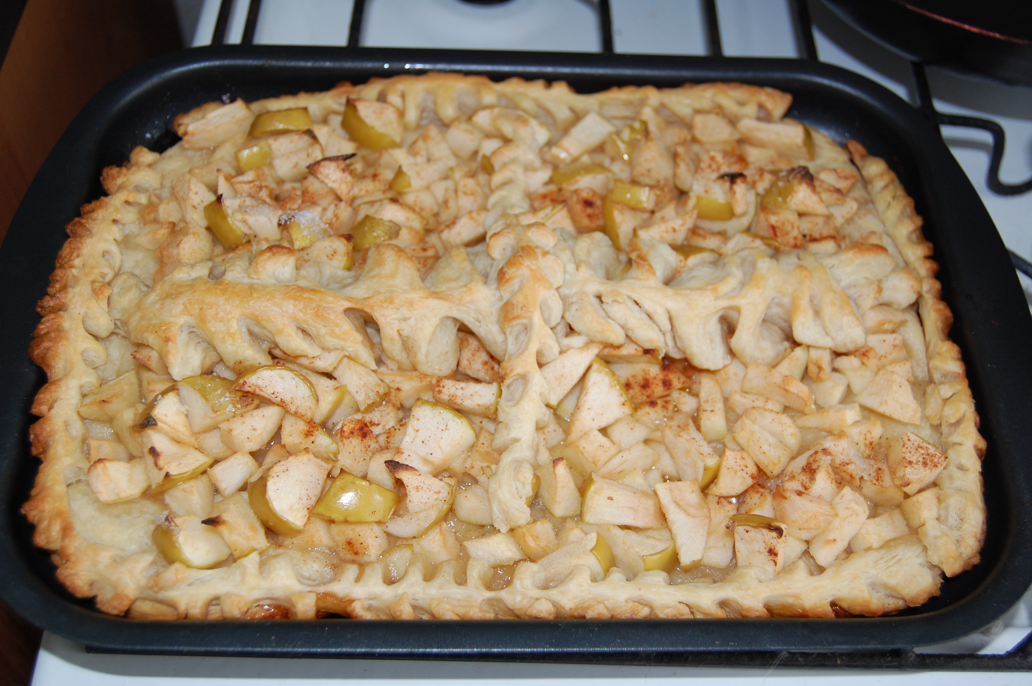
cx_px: 516
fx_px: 1203
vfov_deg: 31.8
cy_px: 343
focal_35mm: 42
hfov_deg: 46.4
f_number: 4.2
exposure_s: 1/60
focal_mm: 28
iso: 400
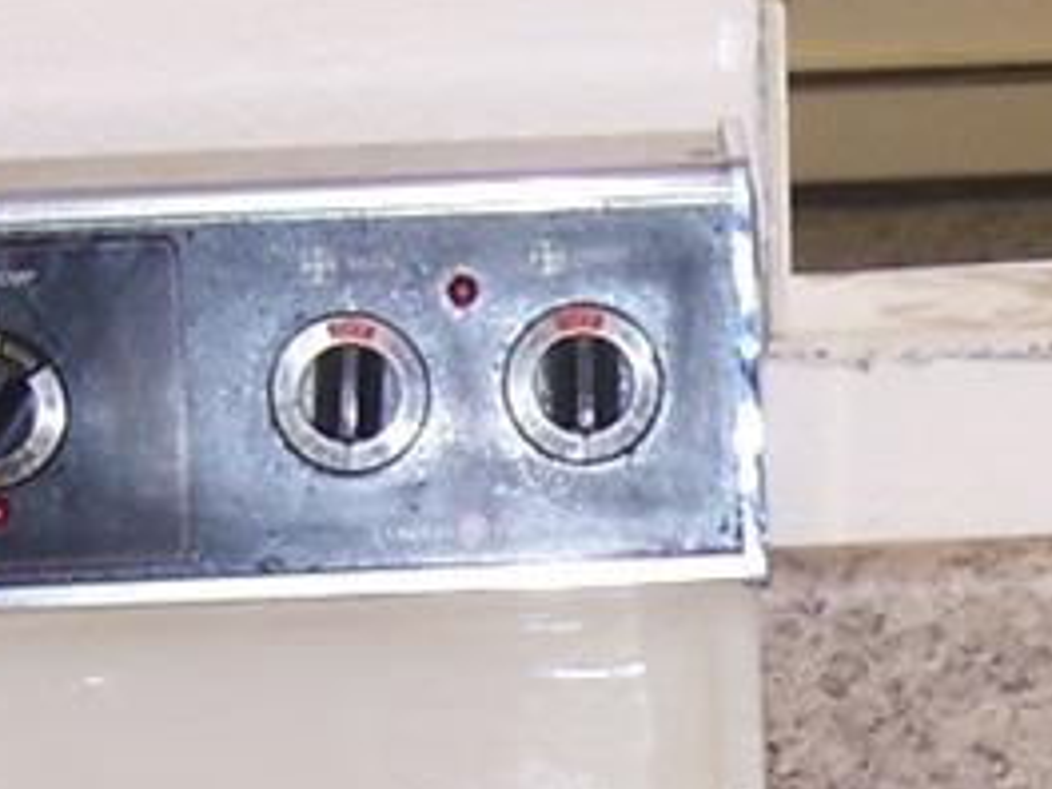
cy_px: 1044
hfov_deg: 11.0
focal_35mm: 180
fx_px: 5470
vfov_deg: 8.1
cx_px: 837
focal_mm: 5.5
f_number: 2.8
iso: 80
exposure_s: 1/60
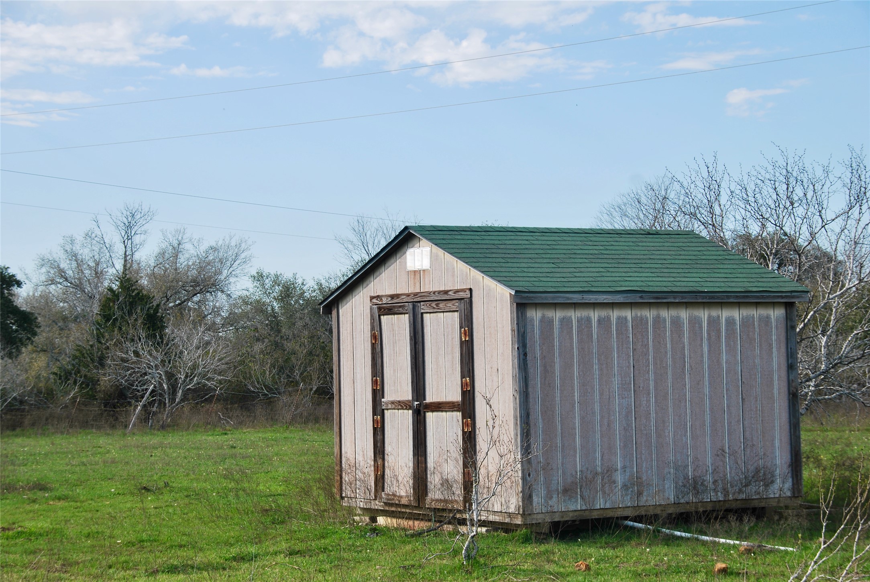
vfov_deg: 17.5
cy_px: 291
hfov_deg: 26.0
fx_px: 1887
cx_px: 435
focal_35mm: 78
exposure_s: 1/200
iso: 100
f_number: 7.1
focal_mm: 52
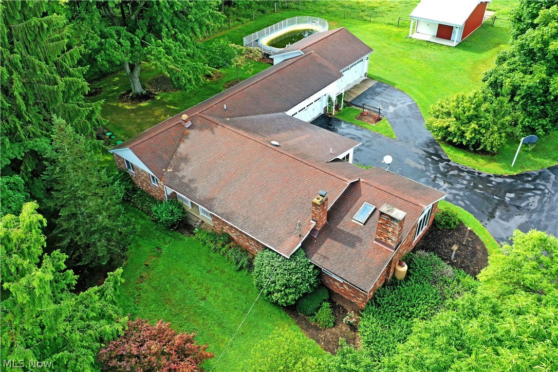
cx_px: 279
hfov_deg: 65.5
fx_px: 434
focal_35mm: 28
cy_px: 186
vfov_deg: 46.4
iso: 100
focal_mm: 10.26
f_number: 4.5
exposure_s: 1/200
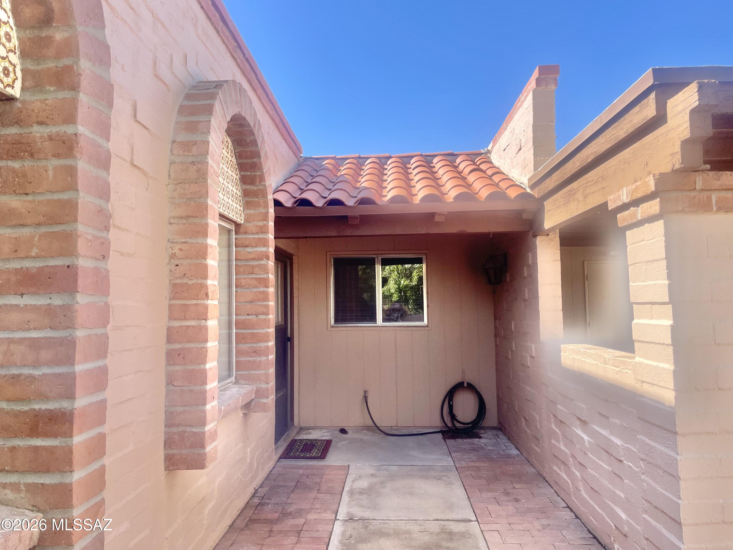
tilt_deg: +3.6
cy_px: 275
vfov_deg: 53.1
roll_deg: +0.8
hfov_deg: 67.3
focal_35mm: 26
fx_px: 551
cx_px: 366
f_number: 1.6
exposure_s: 1/1276
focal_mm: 4.2
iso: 32
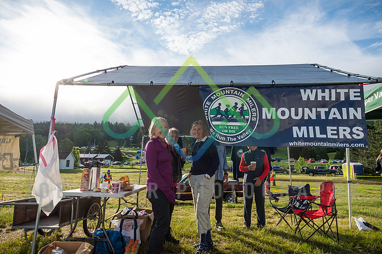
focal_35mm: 24
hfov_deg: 73.8
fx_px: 255
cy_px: 127
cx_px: 191
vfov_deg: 53.1
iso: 640
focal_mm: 24
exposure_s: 1/400
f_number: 16
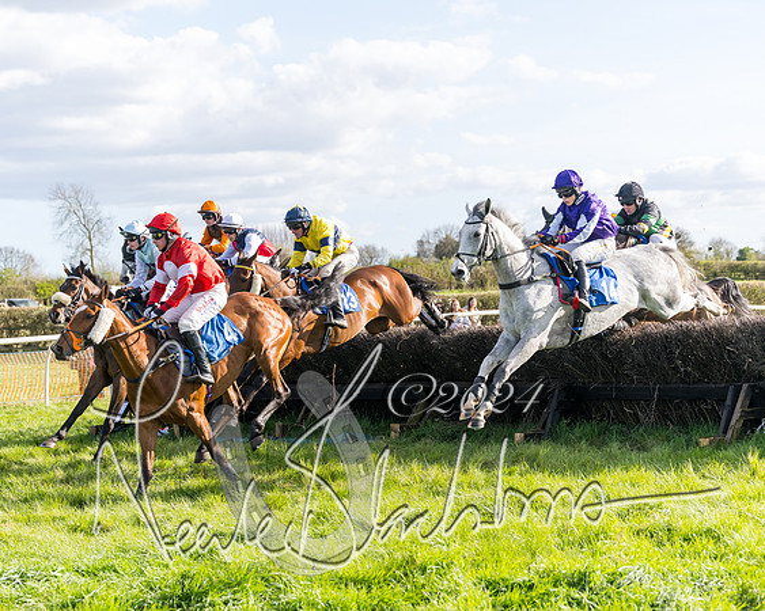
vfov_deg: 17.8
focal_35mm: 86
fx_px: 1956
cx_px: 351
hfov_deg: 22.1
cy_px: 320
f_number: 4
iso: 400
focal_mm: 70
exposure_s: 1/1600
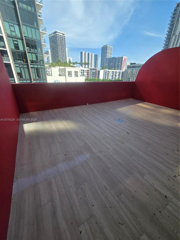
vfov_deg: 106.2
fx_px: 90
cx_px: 90
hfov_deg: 89.9
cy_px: 120
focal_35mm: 13
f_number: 2.2
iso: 50
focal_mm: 2.2
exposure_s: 1/1272
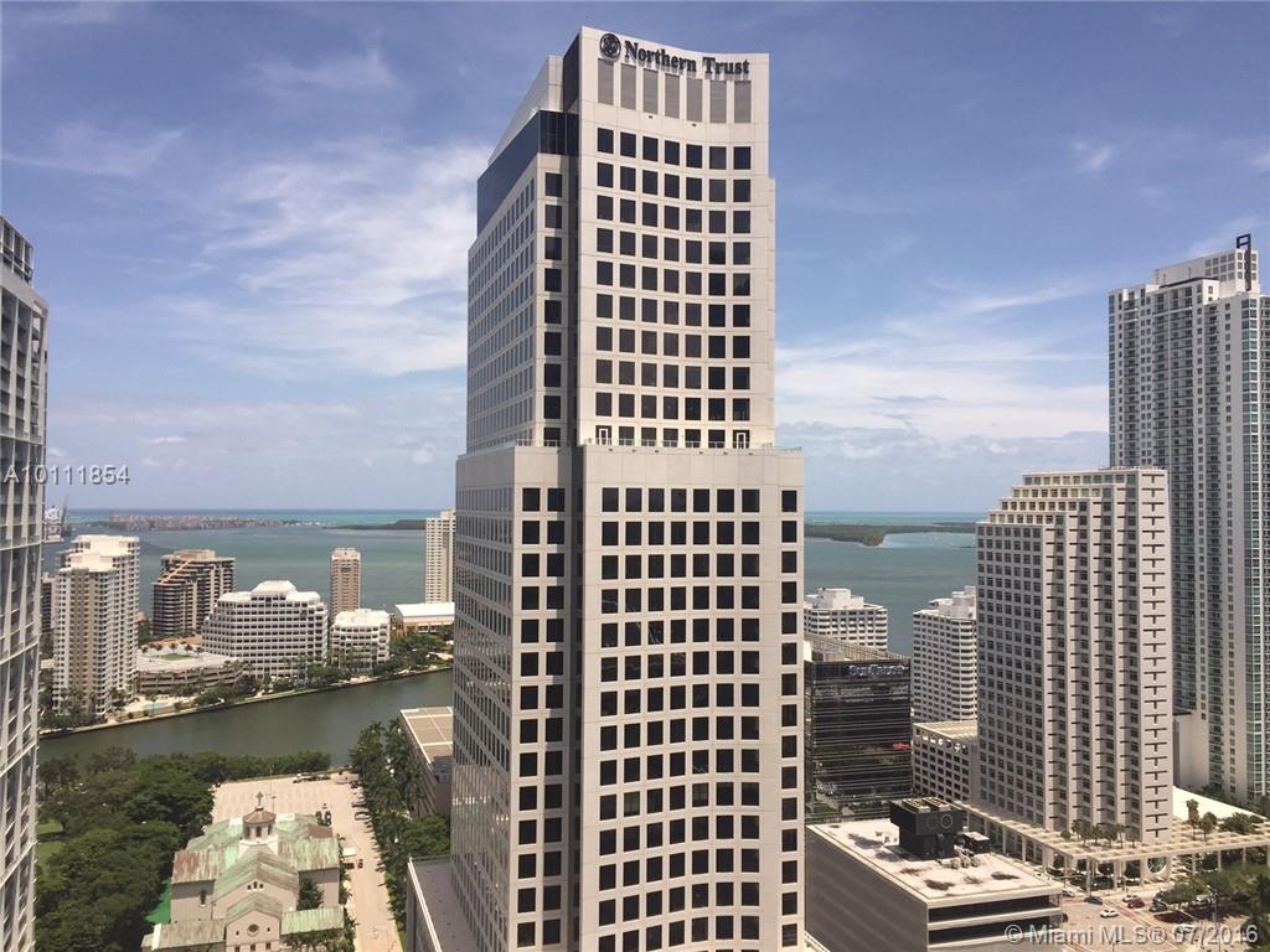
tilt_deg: +2.5
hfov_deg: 61.7
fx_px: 1064
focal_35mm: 29
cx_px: 635
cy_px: 476
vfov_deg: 48.2
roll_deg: -0.9
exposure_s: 1/2475
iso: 32
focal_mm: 4.15
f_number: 2.2
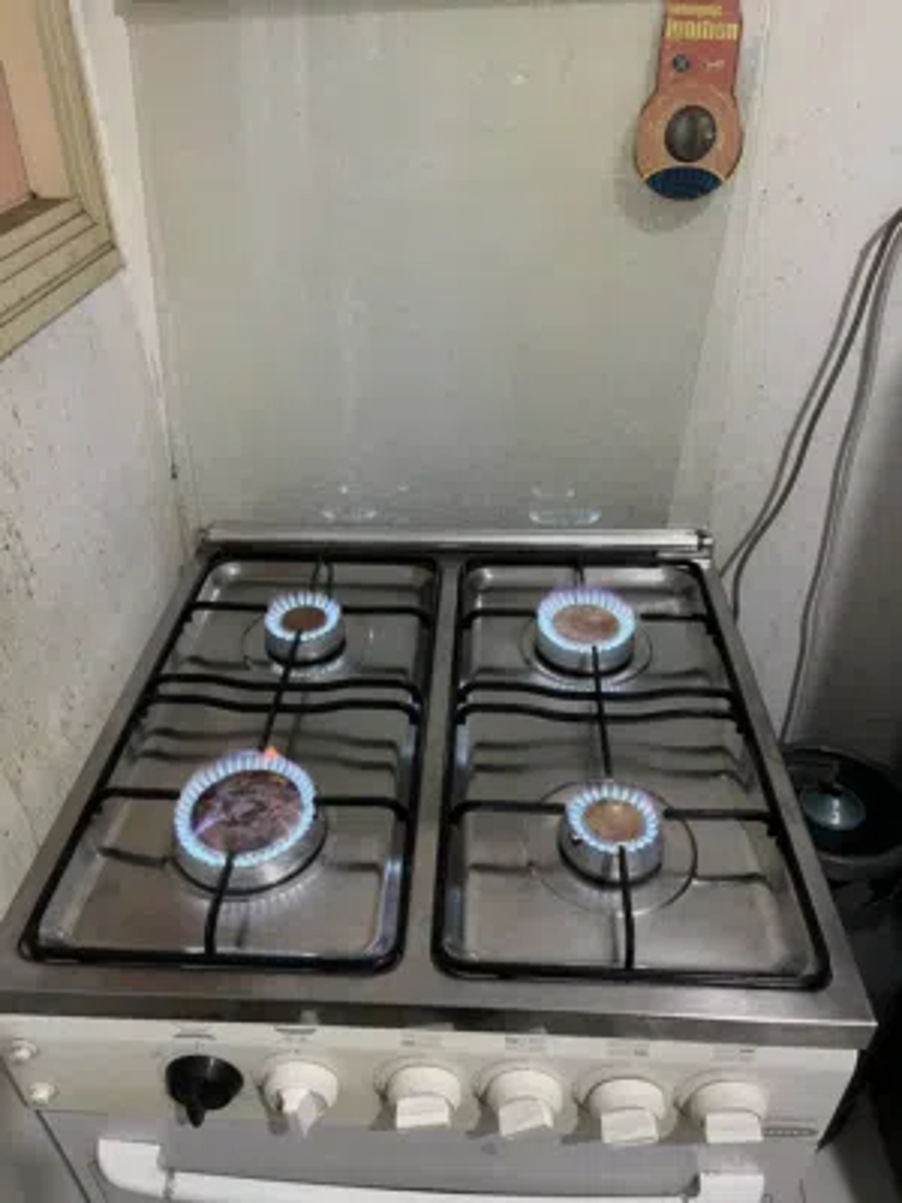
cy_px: 602
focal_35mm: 25
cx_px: 451
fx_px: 869
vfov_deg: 69.4
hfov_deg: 54.9
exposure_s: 1/26
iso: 500
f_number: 1.6
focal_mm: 5.1
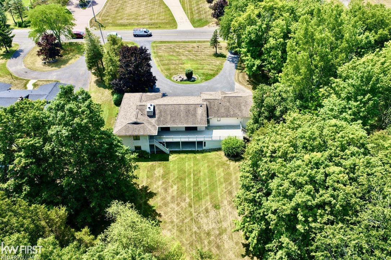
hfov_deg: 65.5
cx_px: 196
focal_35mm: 28
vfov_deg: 46.4
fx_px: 304
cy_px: 130
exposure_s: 1/400
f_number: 2.8
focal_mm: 14.45
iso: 100
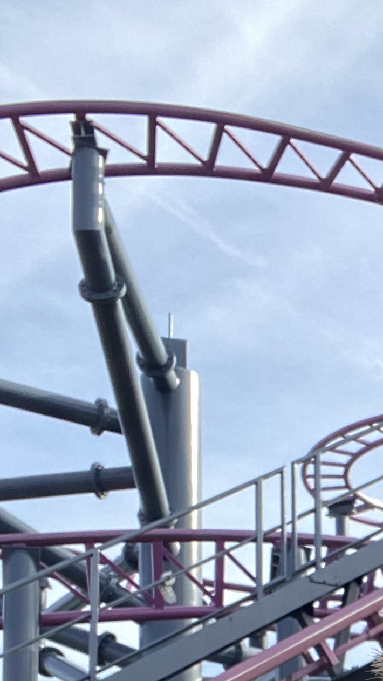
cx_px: 530
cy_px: 773
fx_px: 1444
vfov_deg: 24.5
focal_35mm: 80
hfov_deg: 14.3
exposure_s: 1/187
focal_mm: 2.71
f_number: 2.2
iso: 25
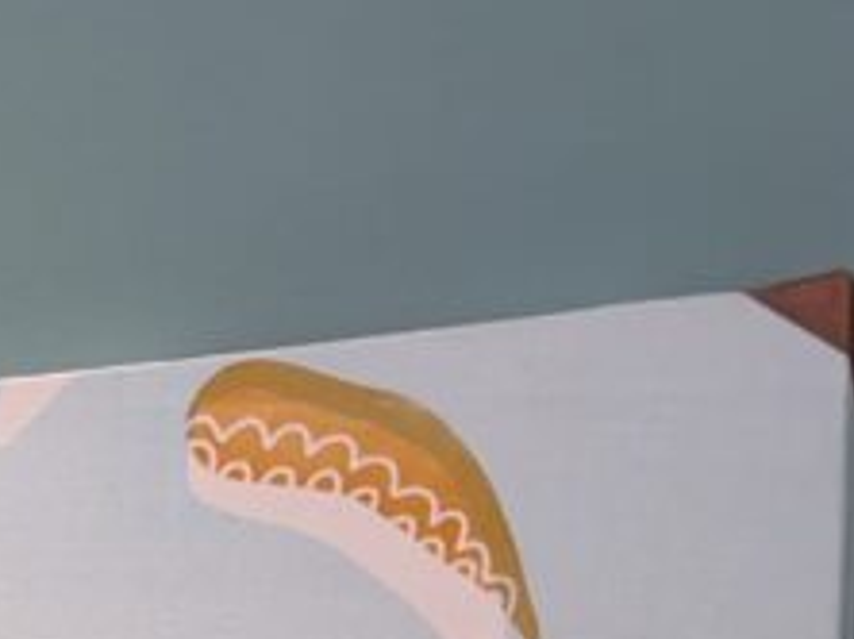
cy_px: 1097
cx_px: -954
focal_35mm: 120
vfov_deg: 11.5
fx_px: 2957
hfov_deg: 13.6
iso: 50
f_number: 1.6
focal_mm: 5.96
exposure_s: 1/122
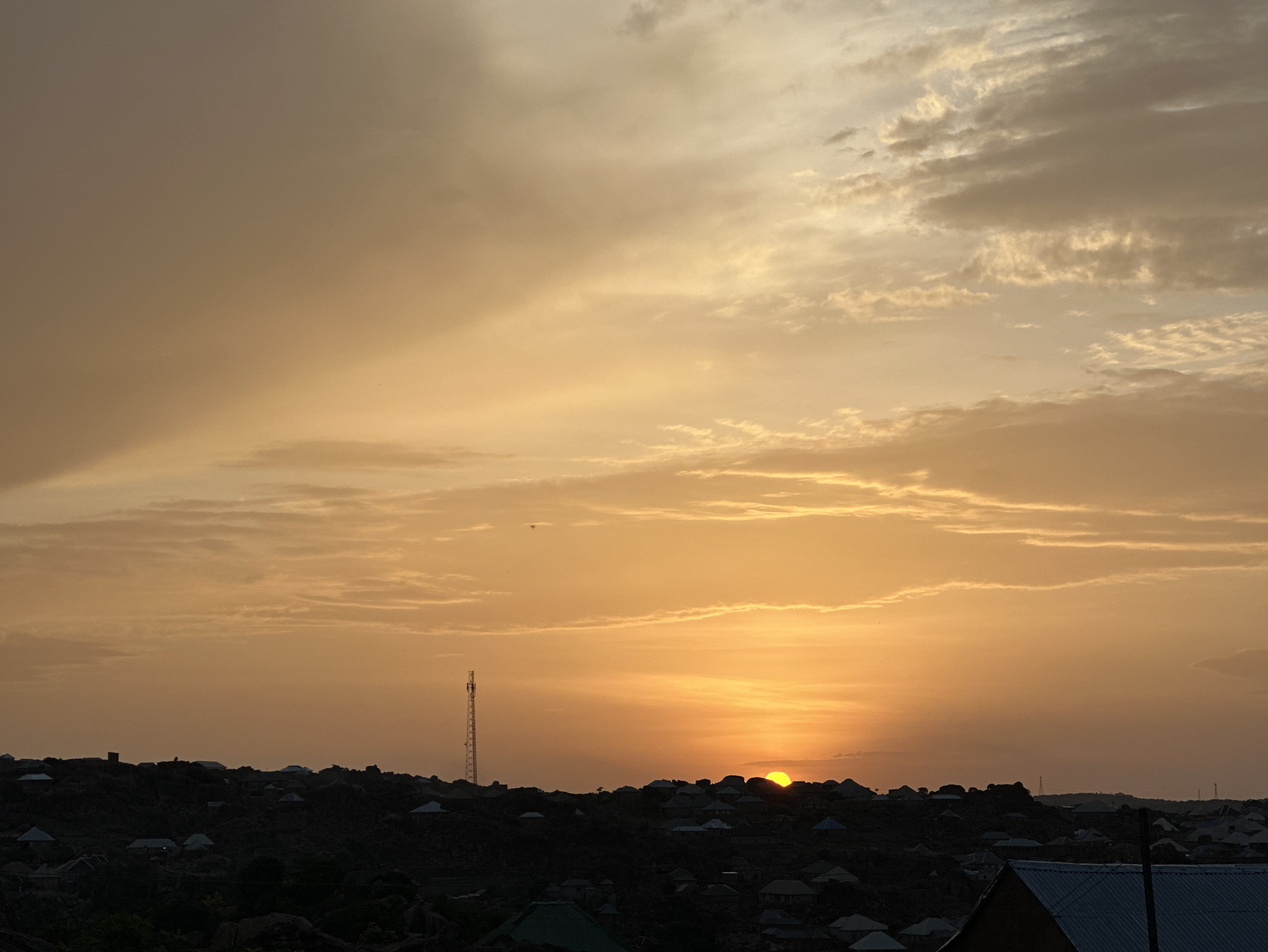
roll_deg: +0.8
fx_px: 2894
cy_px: 470
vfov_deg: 18.7
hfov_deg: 24.7
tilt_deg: +7.5
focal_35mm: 79
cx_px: 639
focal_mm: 9
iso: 32
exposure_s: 1/438
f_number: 2.8
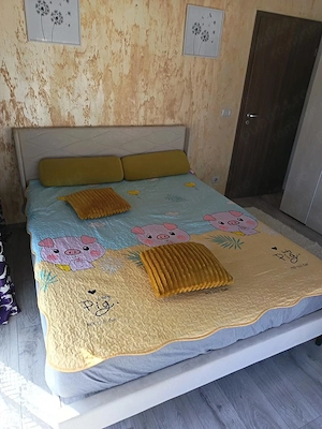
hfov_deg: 56.8
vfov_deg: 71.6
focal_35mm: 24
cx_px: 161
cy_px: 214
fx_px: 298
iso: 147
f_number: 1.75
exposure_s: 1/100
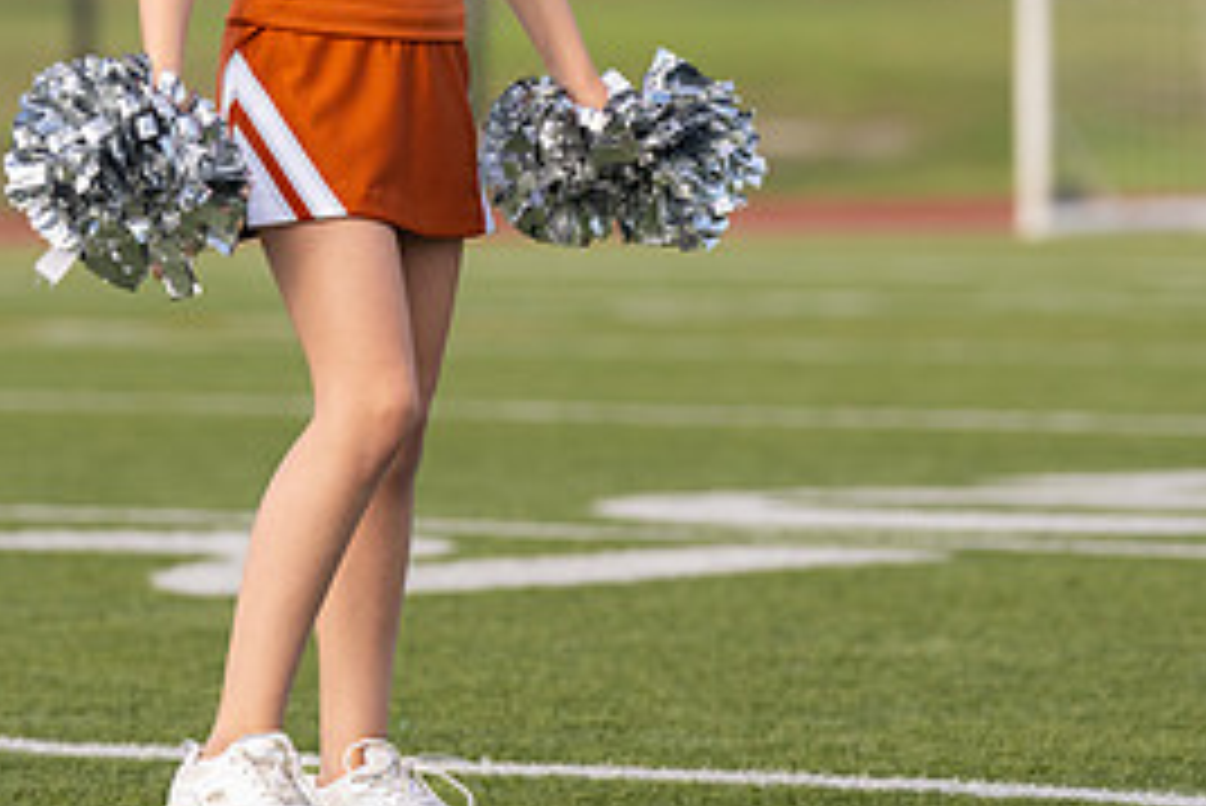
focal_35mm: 322
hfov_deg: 6.4
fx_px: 10792
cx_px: 405
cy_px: -7
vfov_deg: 4.3
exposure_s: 1/3200
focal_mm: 125
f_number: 2.8
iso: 400
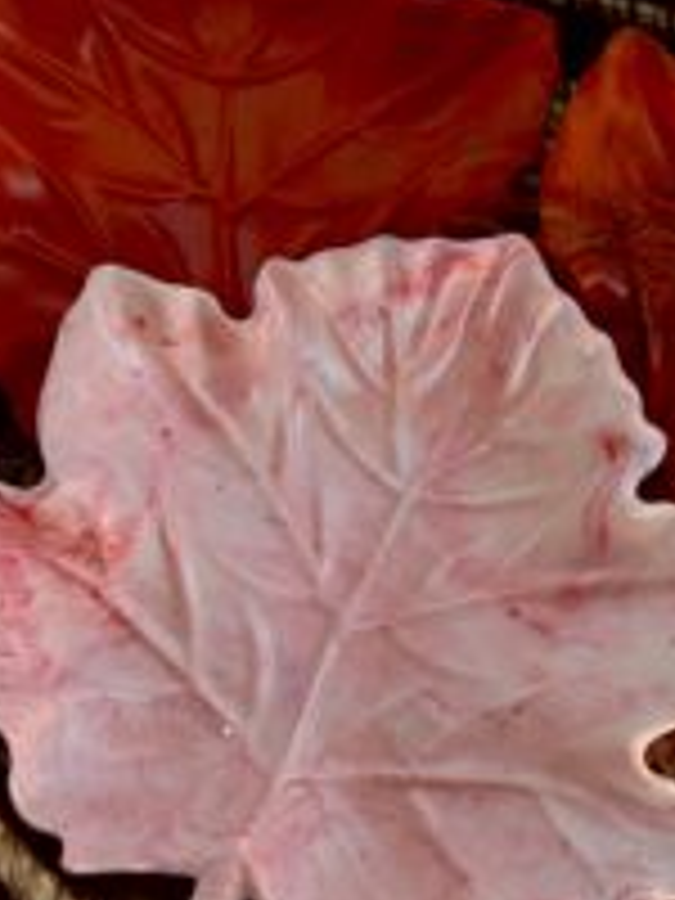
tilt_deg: -65.2
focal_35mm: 52
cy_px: 450
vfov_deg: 36.8
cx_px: 495
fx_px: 1352
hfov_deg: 27.7
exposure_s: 1/30
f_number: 1.6
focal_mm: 5.1
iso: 640
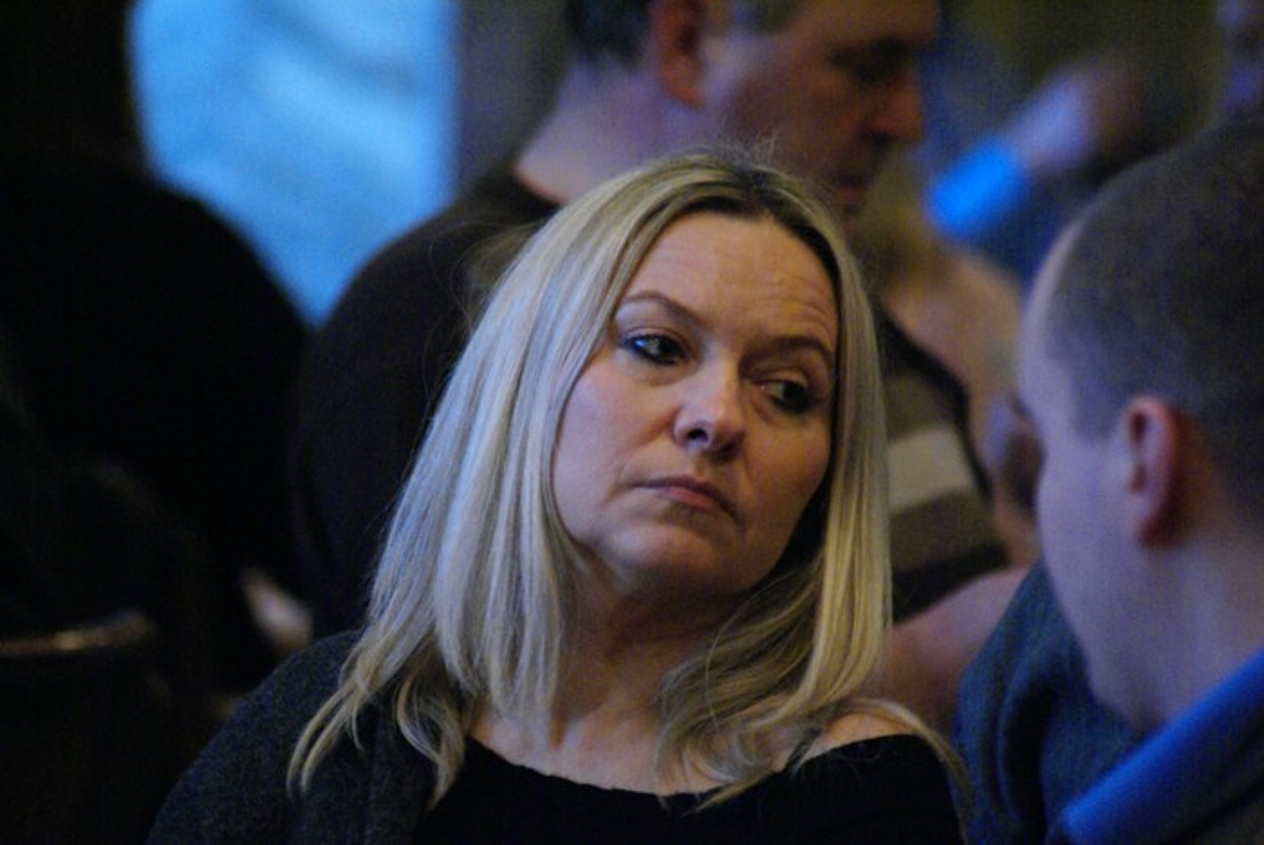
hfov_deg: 4.6
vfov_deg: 3.1
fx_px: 15813
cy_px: 422
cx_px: 632
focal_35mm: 450
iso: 1600
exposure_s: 1/15
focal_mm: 300
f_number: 5.6
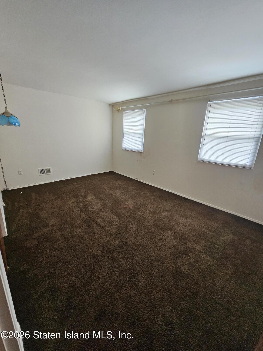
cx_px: 132
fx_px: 132
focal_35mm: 13
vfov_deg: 106.2
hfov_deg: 89.9
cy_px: 176
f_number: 2.2
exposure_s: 1/60
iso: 200
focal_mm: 2.2
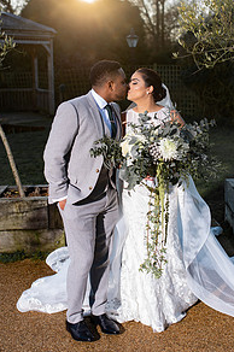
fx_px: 528
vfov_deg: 36.7
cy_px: 135
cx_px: 136
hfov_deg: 25.0
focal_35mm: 54
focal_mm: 35
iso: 160
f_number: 2.8
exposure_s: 1/1000
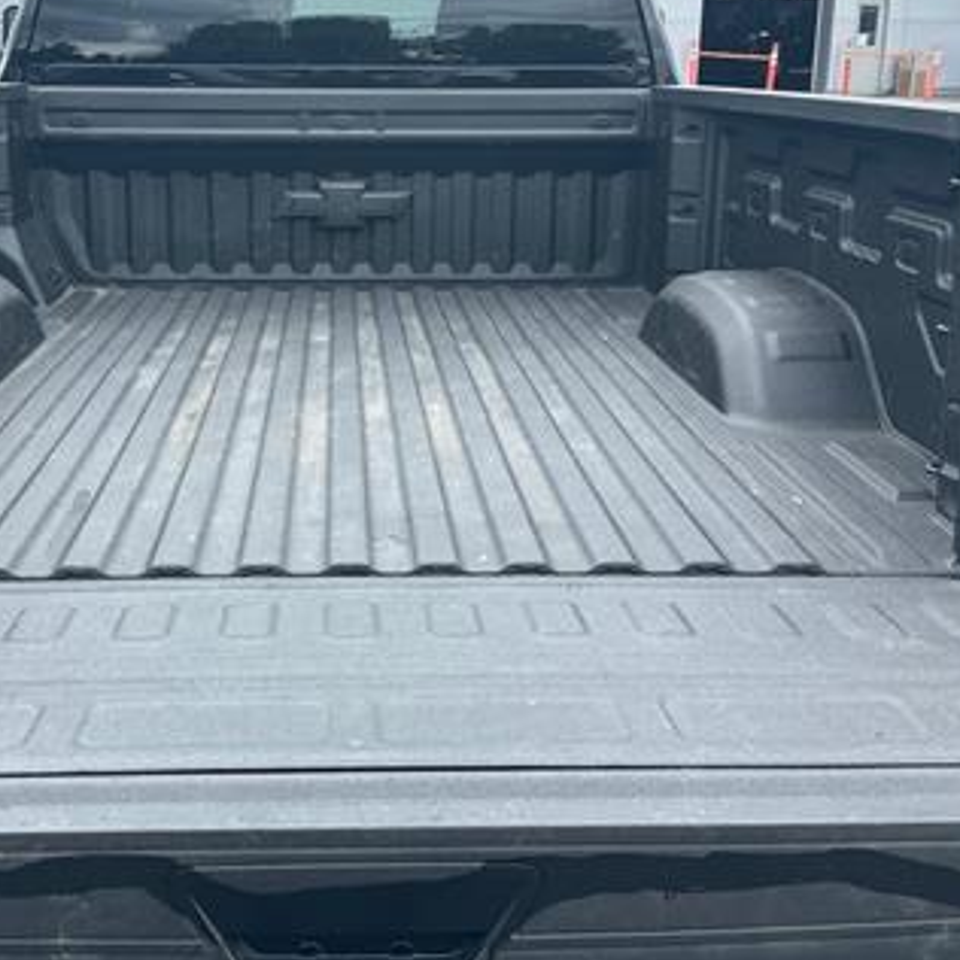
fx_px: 1349
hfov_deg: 38.9
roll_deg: -0.8
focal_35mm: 43
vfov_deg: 38.8
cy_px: 340
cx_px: 365
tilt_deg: -12.3
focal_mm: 6.86
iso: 80
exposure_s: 1/935
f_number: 1.78
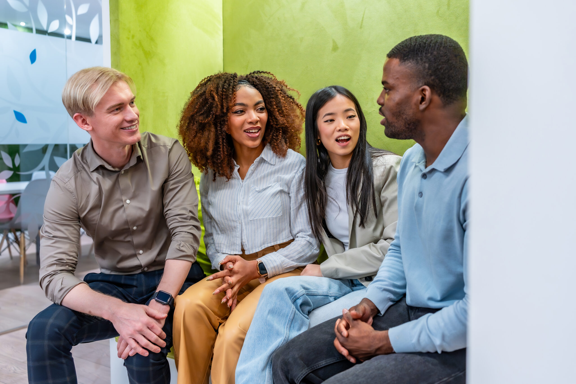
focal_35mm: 35
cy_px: 192
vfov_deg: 37.9
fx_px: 560
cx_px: 288
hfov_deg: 54.4
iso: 1600
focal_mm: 35
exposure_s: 1/160
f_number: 2.8
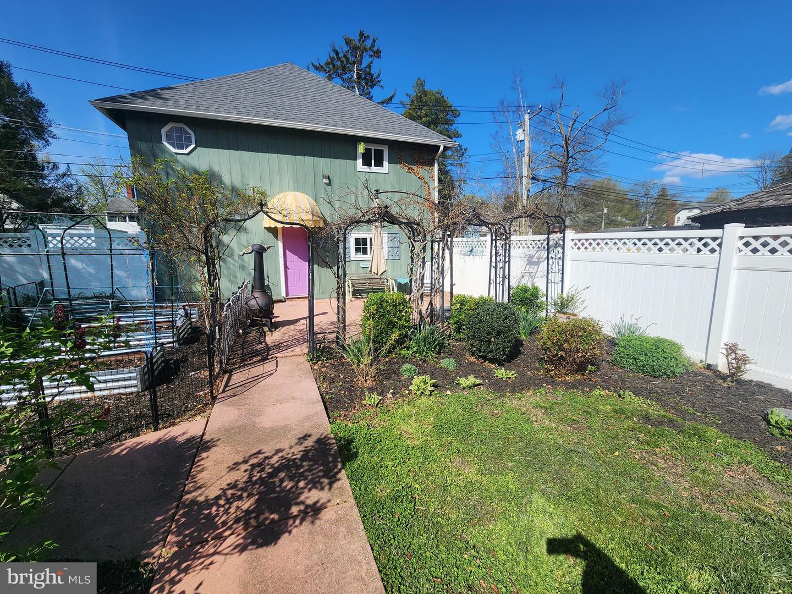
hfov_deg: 106.2
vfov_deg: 89.9
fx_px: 297
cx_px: 396
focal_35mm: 13
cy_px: 297
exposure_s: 1/2371
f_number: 2.2
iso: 50
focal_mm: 2.2
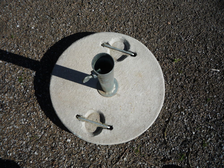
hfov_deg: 60.0
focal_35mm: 30
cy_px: 84
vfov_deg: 46.8
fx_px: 194
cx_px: 112
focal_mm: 5.2
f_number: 5.6
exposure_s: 1/500
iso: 100
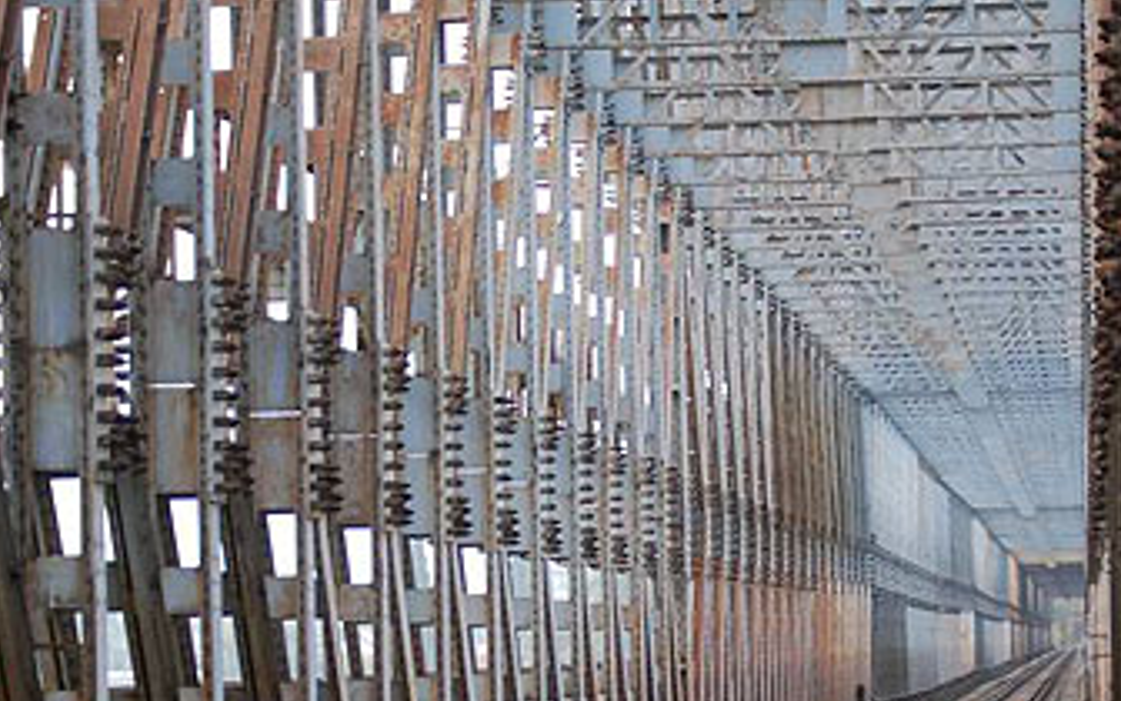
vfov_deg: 8.9
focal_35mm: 147
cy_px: 496
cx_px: 634
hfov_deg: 14.2
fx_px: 4488
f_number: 4
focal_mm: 55
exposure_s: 1/60
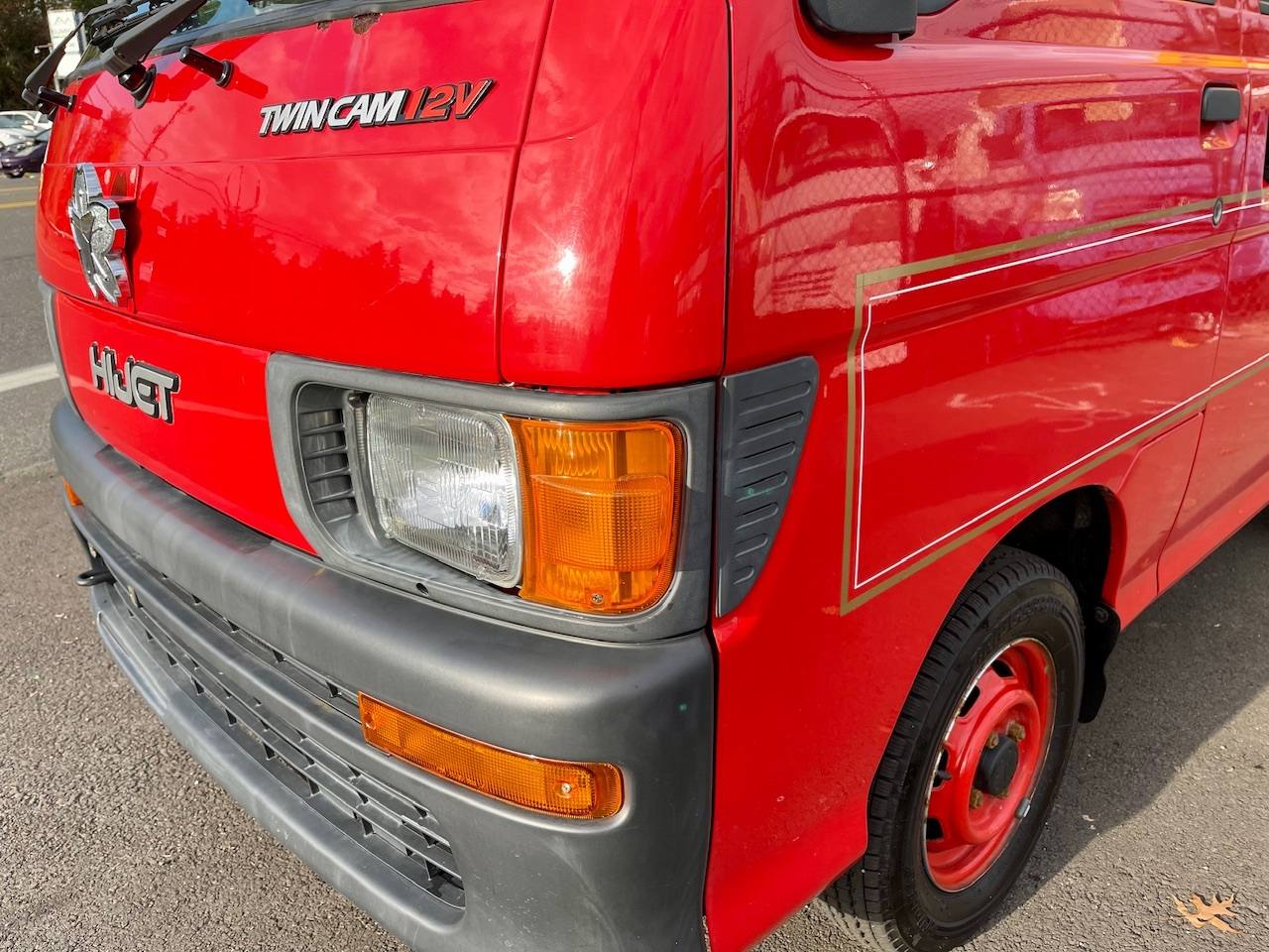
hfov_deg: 69.4
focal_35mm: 25
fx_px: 916
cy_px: 476
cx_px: 634
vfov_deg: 54.9
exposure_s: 1/731
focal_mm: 5.1
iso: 32
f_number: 1.6
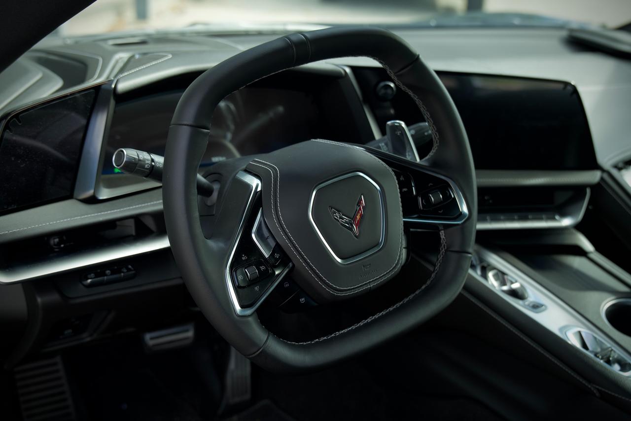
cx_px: 316
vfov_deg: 27.8
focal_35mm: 48
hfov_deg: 40.8
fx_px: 849
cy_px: 210
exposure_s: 1/50
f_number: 3.2
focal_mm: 32.3
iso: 250
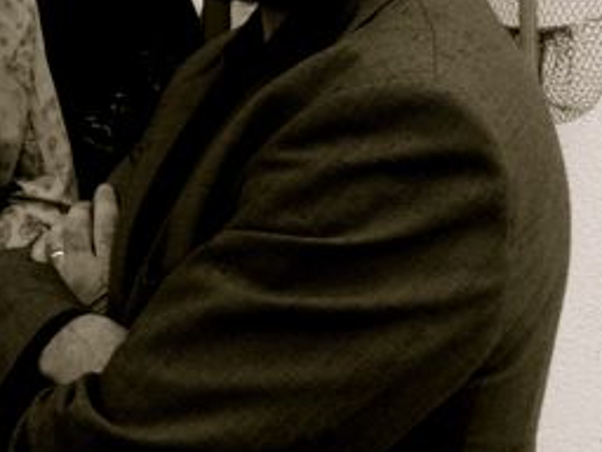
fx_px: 1565
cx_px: -40
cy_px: -82
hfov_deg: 20.8
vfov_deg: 15.8
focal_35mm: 90
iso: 100
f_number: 2.8
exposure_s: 1/40
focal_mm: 6
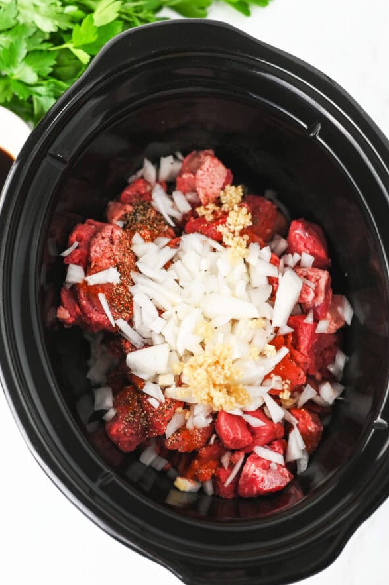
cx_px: 203
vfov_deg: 34.5
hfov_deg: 23.3
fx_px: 942
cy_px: 295
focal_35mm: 58
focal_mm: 50
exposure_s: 1/125
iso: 720
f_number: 4
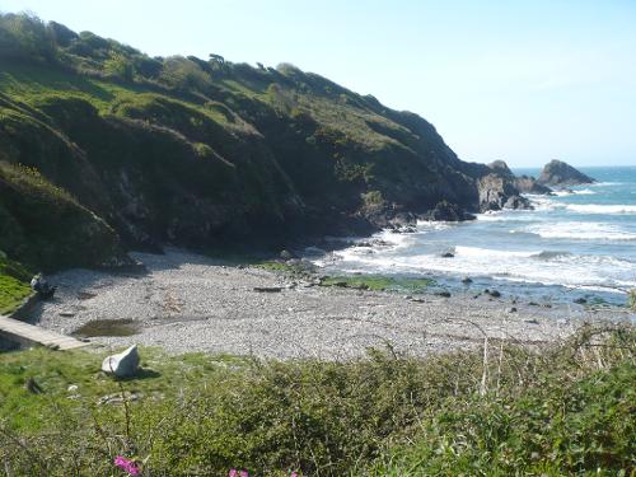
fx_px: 680
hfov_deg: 50.1
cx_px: 318
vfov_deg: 38.7
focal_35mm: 37
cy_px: 238
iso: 100
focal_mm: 5.8
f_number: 8
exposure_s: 1/125
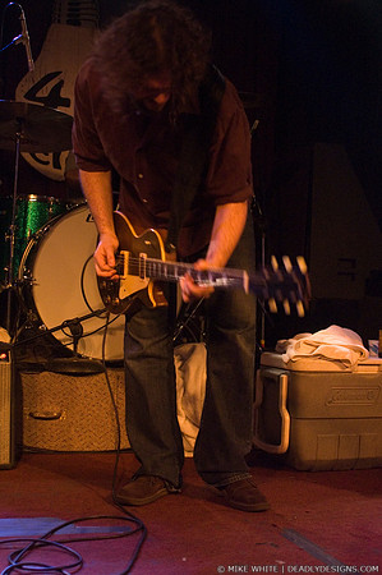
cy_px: 288
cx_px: 191
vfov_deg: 37.9
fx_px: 837
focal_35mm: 52
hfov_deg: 25.7
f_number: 2.8
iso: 1600
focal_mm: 35
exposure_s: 1/50
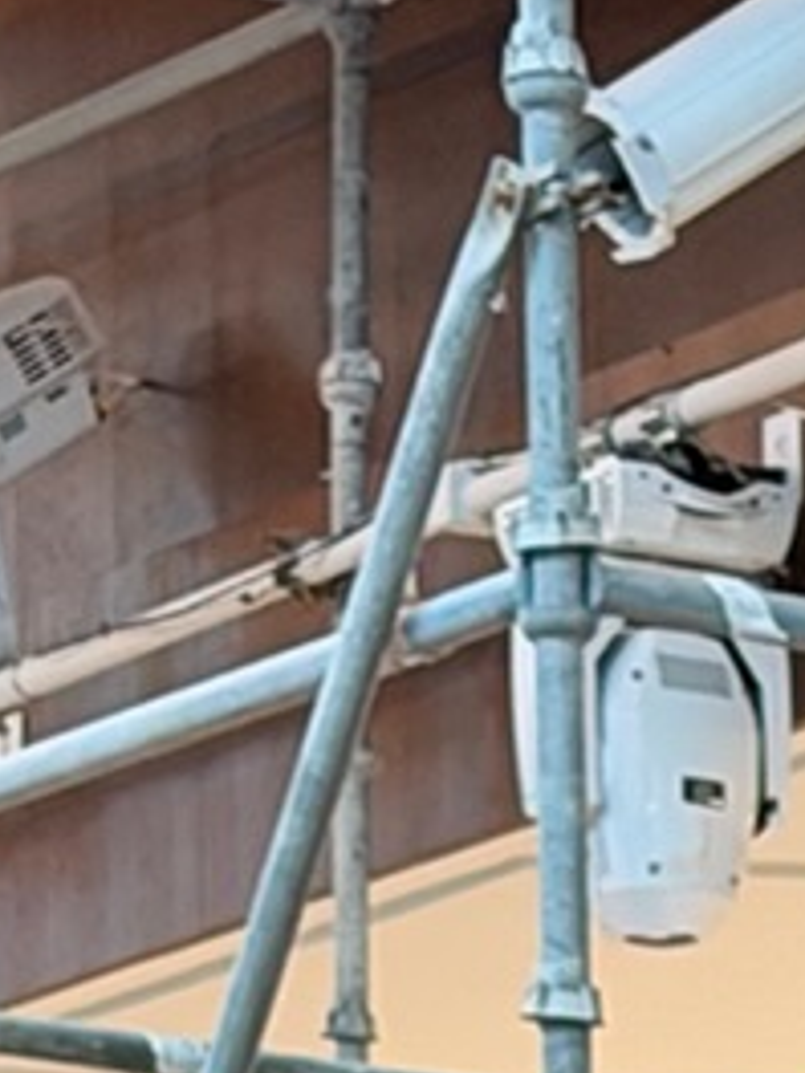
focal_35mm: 372
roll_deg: +0.8
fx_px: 11535
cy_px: 3341
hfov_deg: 4.0
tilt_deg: +0.2
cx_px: 1187
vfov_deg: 5.0
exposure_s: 1/60
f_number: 1.78
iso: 160
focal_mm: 6.76
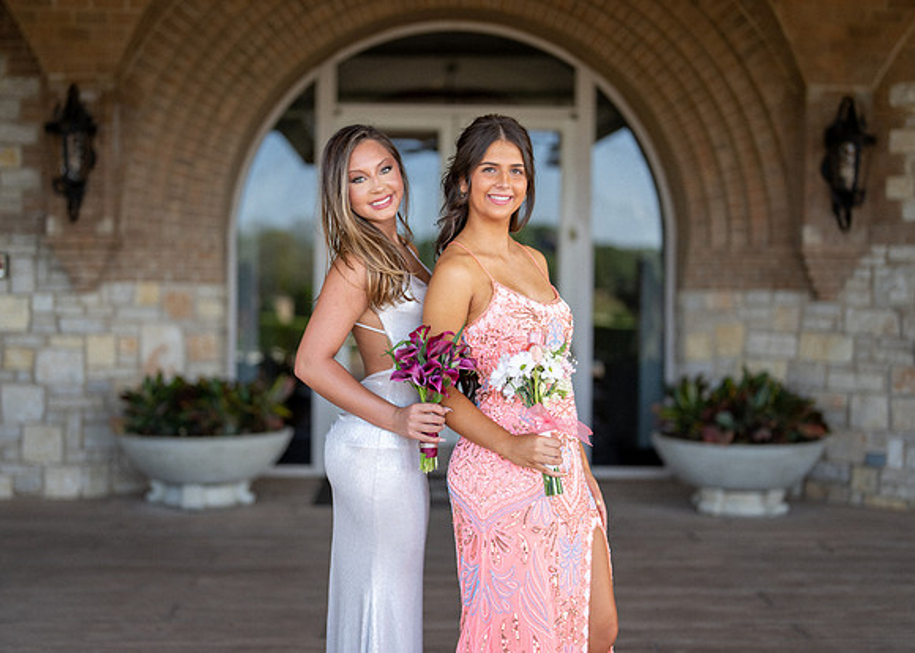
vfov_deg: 25.9
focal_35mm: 55
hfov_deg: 35.7
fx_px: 1420
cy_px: 329
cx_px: 442
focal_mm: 50
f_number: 1.4
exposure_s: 1/1250
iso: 160
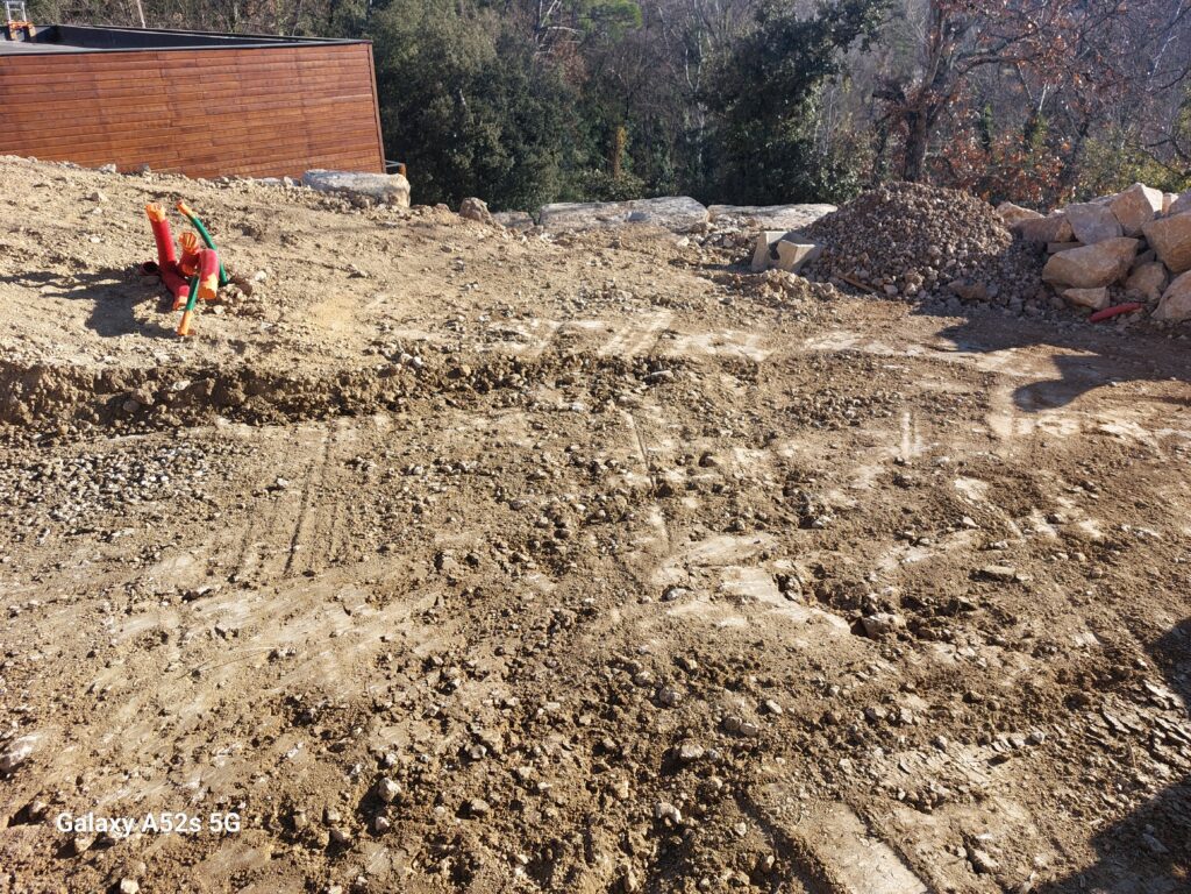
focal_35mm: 25
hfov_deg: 69.4
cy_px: 447
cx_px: 596
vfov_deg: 54.9
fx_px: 860
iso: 25
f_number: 1.8
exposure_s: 1/576
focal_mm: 5.23
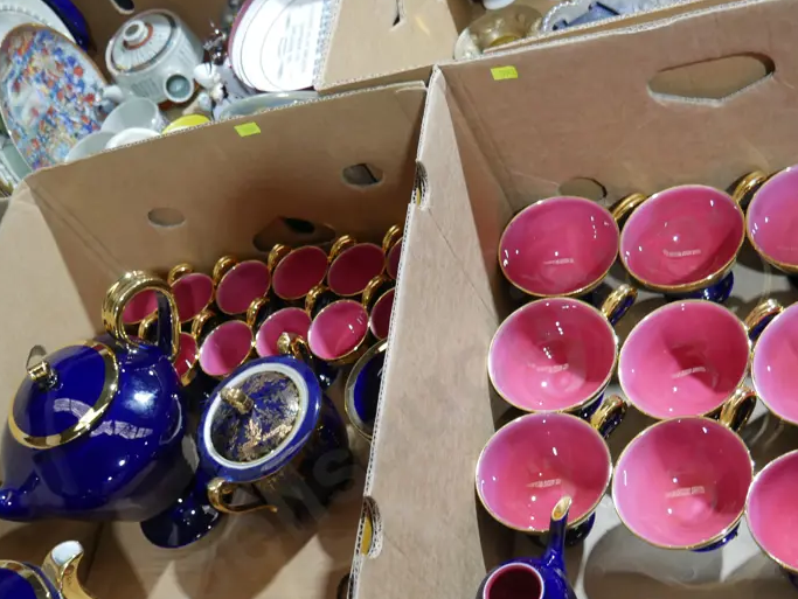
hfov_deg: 39.6
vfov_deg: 30.1
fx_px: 1107
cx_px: 438
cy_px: 401
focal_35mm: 48
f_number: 3.6
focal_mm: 16
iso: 1000
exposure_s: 1/60
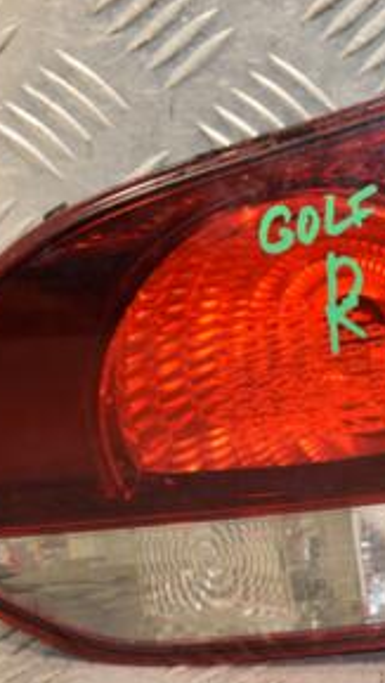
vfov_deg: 10.7
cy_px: 333
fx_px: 3659
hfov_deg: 6.0
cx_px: 409
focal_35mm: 202
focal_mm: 62
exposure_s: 1/160
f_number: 5.3
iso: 800
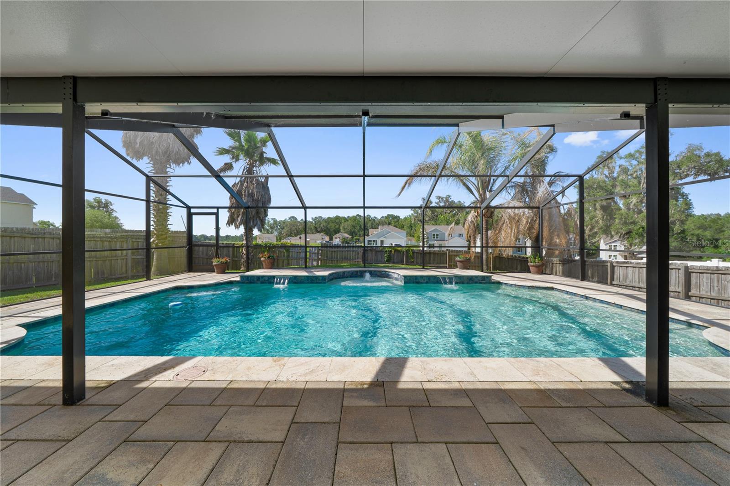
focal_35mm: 12
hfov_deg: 112.6
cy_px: 243
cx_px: 365
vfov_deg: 90.0
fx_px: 243
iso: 100
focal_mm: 12
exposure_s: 1/30
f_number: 8
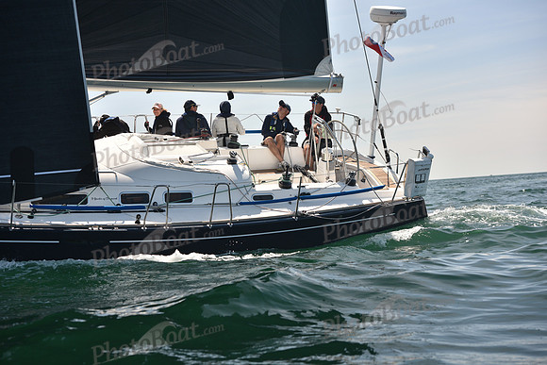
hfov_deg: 28.8
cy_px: 182
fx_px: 1064
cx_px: 274
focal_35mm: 70
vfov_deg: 19.5
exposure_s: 1/640
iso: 250
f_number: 4.5
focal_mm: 70
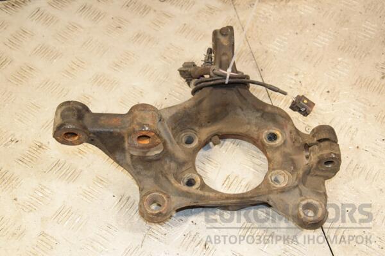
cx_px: 192
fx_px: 642
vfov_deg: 22.6
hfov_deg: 33.4
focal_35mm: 60
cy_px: 128
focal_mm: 40
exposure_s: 1/200
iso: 800
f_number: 6.3
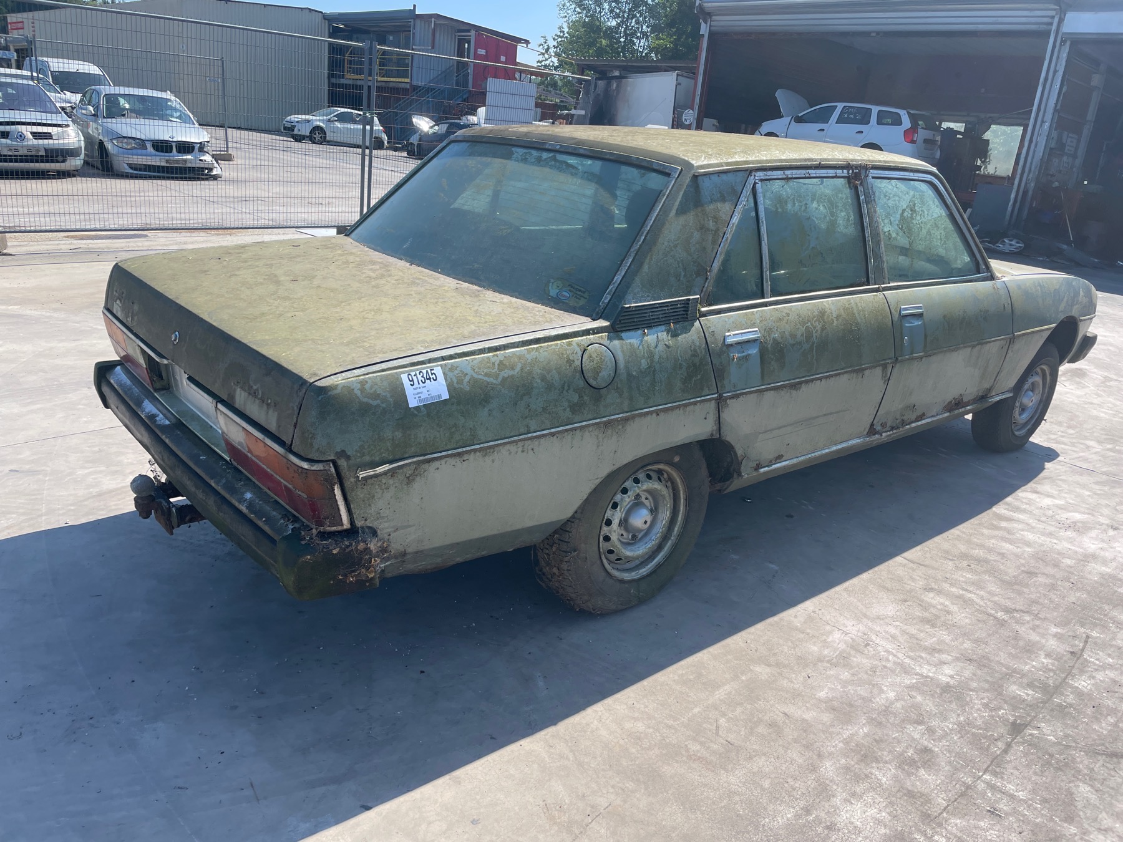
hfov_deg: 67.3
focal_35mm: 26
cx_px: 562
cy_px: 421
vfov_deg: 53.1
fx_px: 843
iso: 32
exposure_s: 1/2132
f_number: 1.6
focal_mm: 4.2
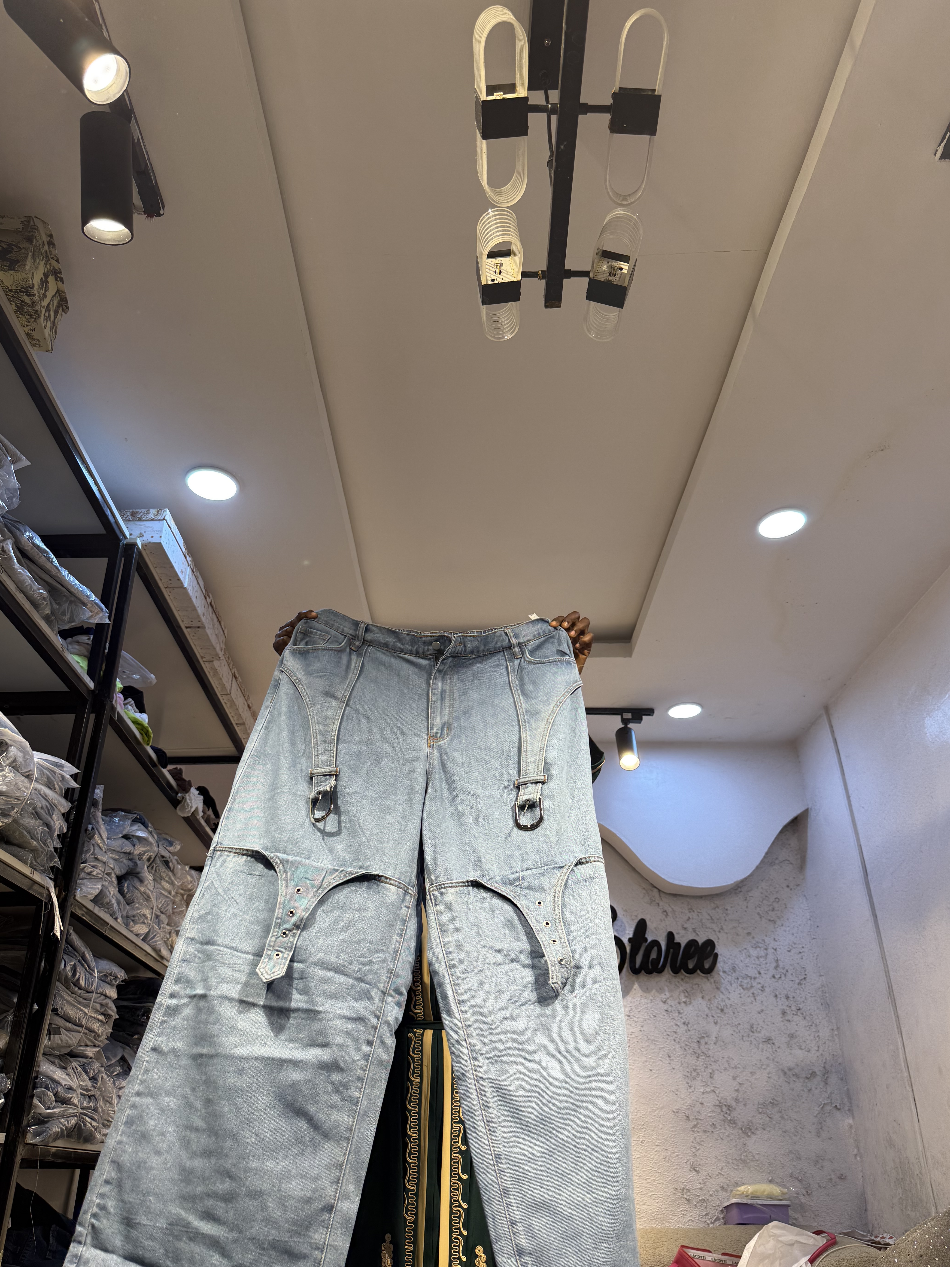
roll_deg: +0.8
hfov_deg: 54.9
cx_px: 475
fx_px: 915
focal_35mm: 25
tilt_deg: +28.6
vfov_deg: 69.4
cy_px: 659
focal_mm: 6.76
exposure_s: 1/177
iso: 80
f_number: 1.78
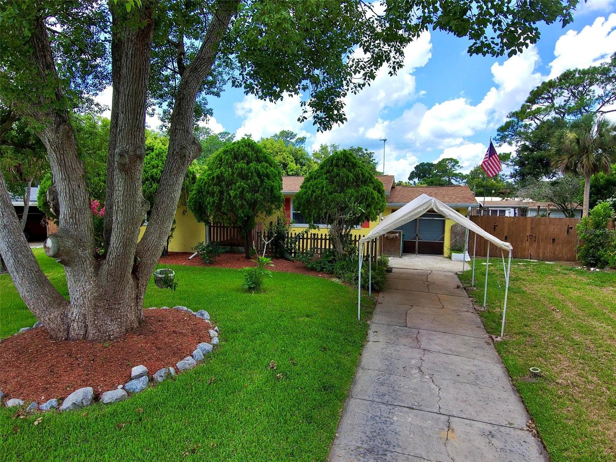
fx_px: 374
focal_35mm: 21
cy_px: 231
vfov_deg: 63.4
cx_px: 308
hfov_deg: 79.0
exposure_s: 1/793
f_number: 2.8
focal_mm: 3.7
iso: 100
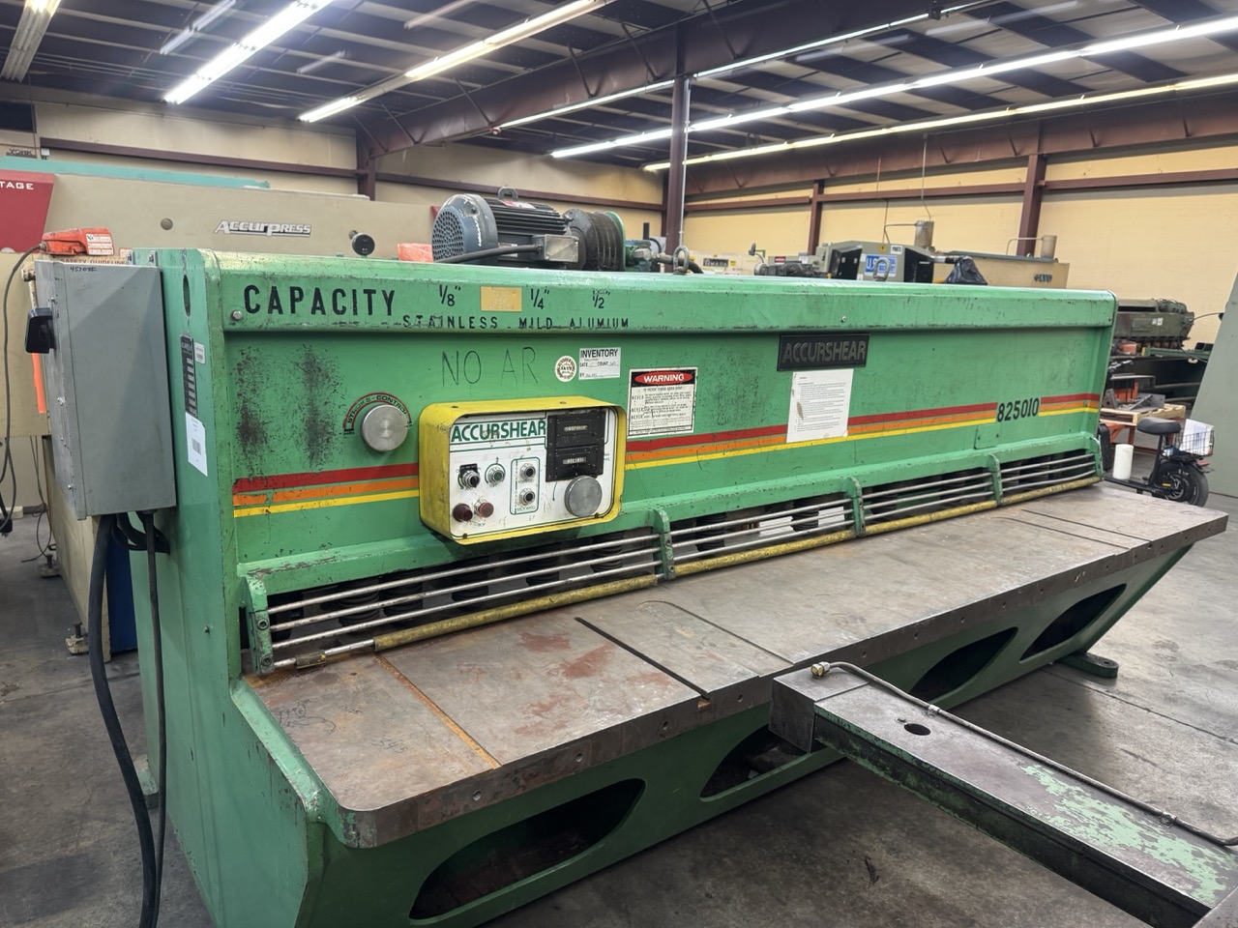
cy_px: 464
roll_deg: -2.4
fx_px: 858
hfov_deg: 71.6
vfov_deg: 56.8
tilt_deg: -12.9
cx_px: 619
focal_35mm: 24
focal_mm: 6.76
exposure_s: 1/60
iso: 160
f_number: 1.78
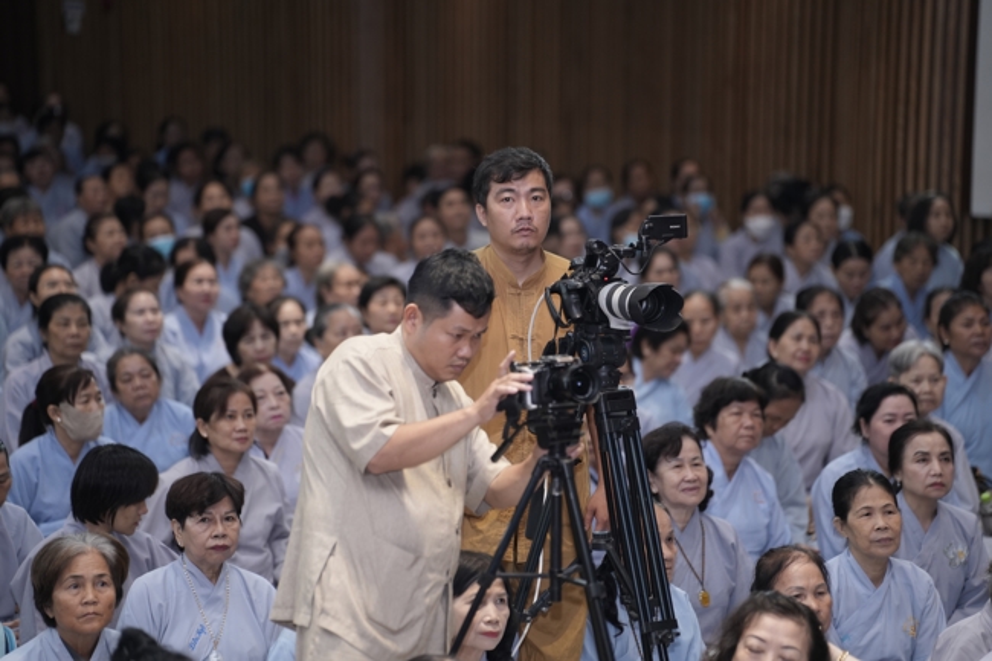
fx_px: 4132
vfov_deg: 9.1
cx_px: 496
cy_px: 330
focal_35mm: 150
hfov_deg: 13.7
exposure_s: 1/160
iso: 800
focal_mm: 150
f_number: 2.8
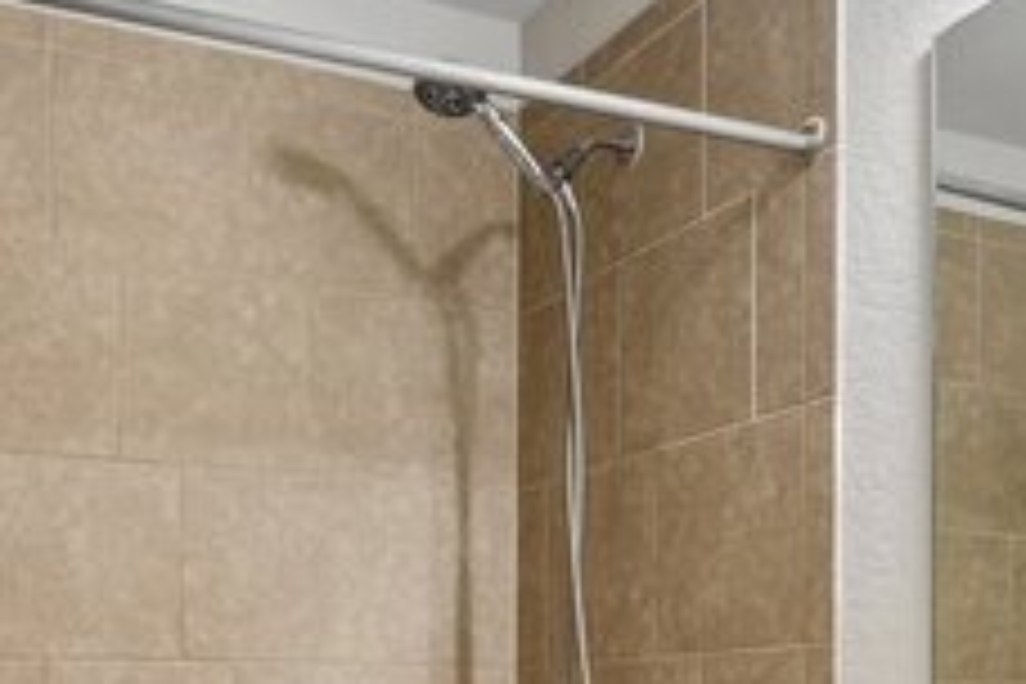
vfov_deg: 27.6
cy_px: 731
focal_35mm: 45
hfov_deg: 43.1
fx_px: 1282
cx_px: 356
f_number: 8
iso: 1250
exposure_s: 1/15
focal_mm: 16
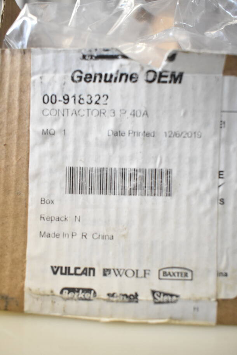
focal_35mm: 33
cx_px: 118
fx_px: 326
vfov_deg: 57.2
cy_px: 178
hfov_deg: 40.0
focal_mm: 22
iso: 1600
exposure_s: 1/60
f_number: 4
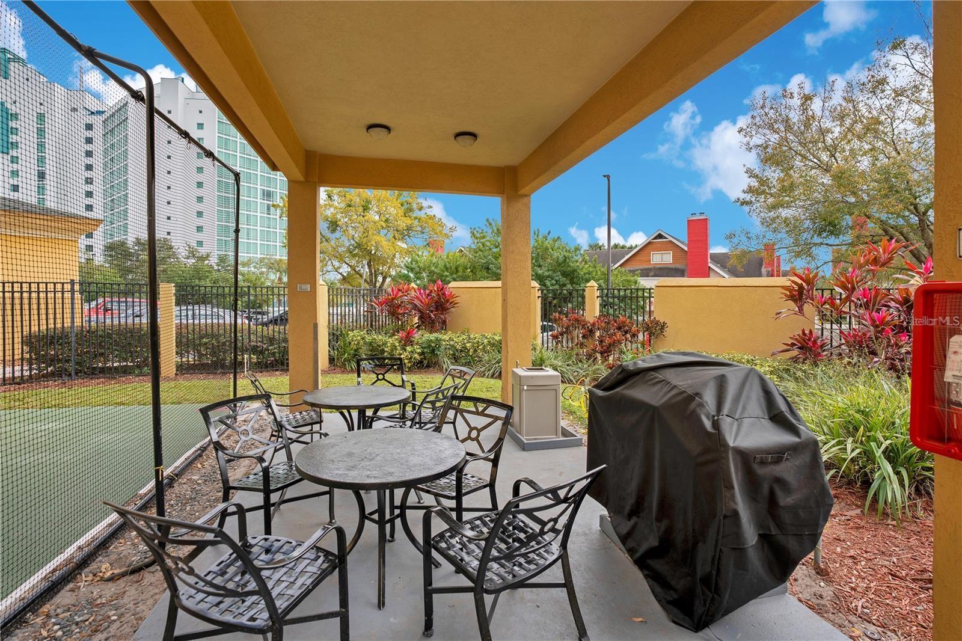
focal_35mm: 16
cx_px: 481
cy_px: 320
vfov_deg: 73.7
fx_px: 427
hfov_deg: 96.7
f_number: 4.5
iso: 100
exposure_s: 1/200
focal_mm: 16
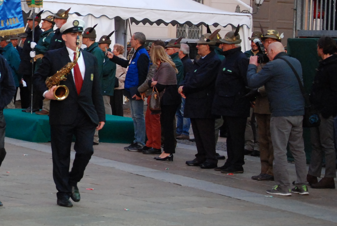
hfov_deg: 12.9
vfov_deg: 8.9
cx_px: -90
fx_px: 1443
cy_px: 18
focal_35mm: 154
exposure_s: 1/160
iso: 1000
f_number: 6.3
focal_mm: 40
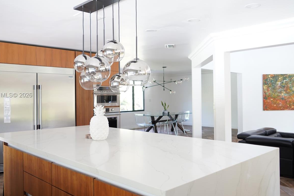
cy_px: 95
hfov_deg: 57.2
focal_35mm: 33
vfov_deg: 39.9
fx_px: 269
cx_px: 155
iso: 500
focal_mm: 24
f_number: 3.5
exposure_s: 1/30
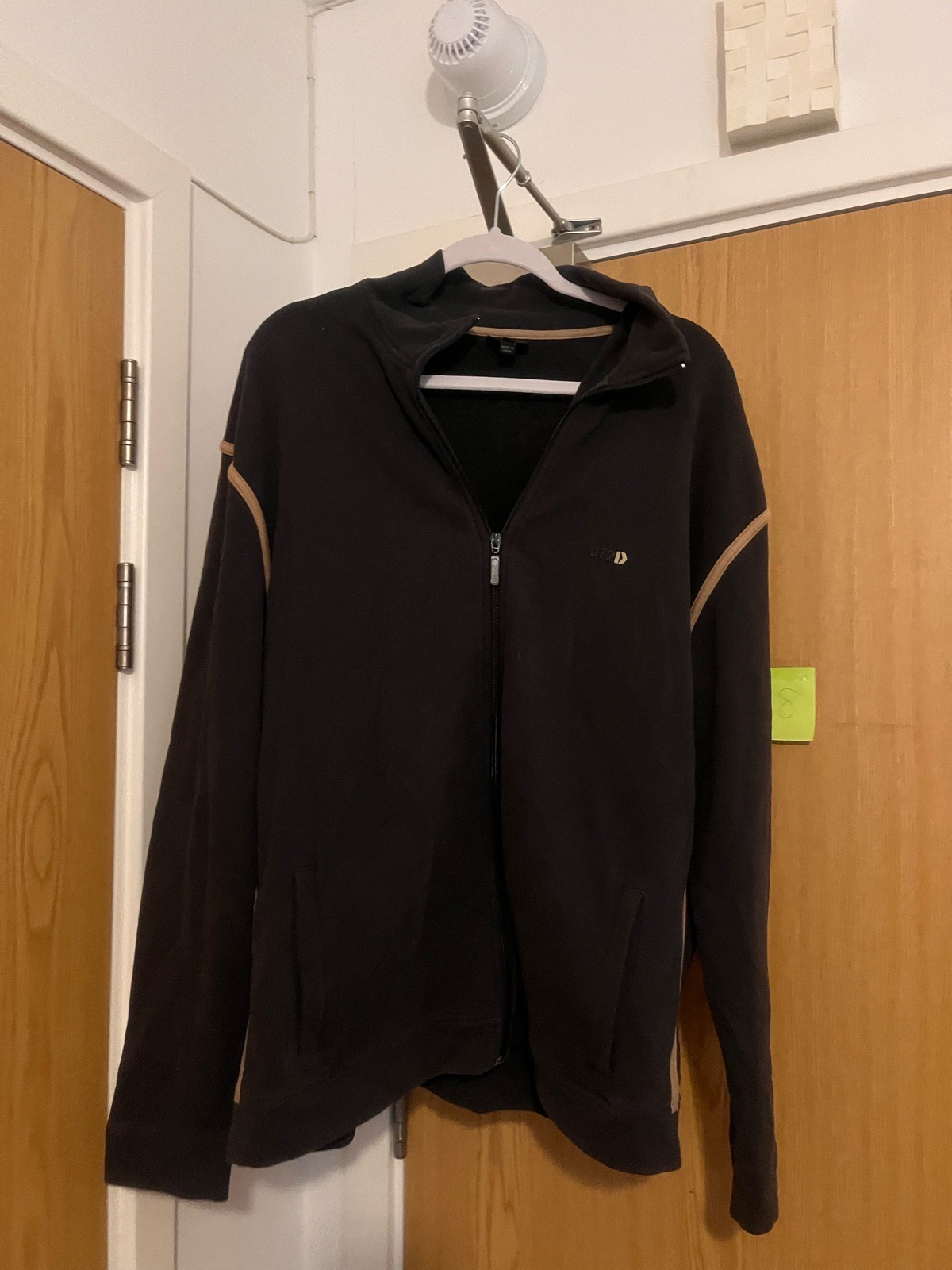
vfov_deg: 67.3
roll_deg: +0.7
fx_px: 953
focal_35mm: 26
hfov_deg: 53.1
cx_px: 476
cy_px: 635
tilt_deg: +3.1
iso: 640
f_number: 1.6
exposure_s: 1/25
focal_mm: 5.1
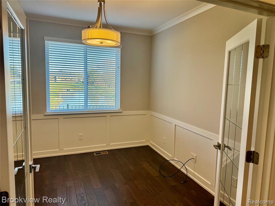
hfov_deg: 71.6
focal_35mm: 24
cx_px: 138
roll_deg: -1.3
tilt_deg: -5.2
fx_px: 191
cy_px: 103
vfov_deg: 56.8
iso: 125
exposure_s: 1/230
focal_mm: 6.76
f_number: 1.78
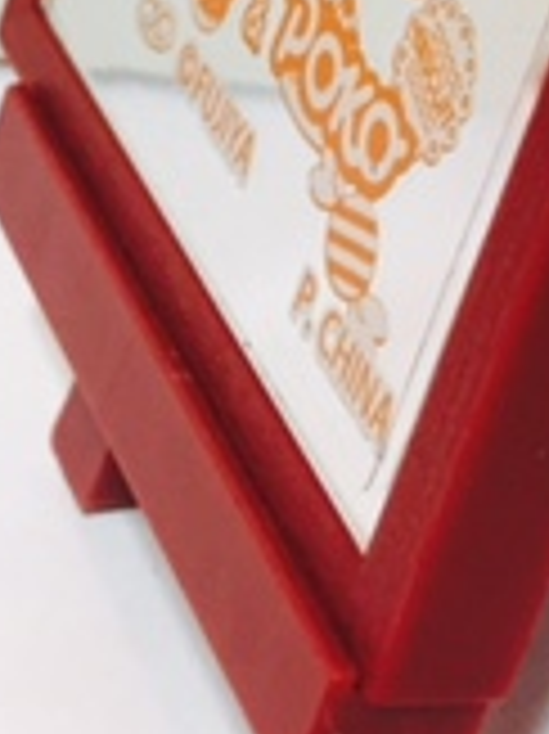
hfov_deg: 12.8
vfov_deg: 15.8
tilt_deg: -18.9
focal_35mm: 114
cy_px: -374
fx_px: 2414
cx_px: 580
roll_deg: -2.3
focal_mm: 4.15
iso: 125
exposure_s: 1/33
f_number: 2.2
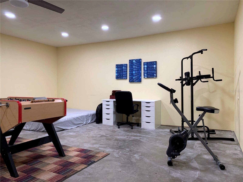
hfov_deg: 67.3
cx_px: 122
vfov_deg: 53.1
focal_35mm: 26
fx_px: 183
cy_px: 91
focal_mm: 4.2
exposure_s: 1/60
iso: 160
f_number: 1.8
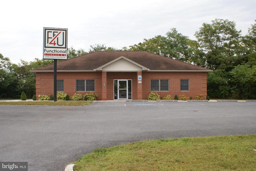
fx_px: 214
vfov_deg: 43.7
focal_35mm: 30
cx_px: 128
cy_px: 86
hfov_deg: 61.9
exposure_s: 1/80
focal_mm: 20
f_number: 10
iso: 100
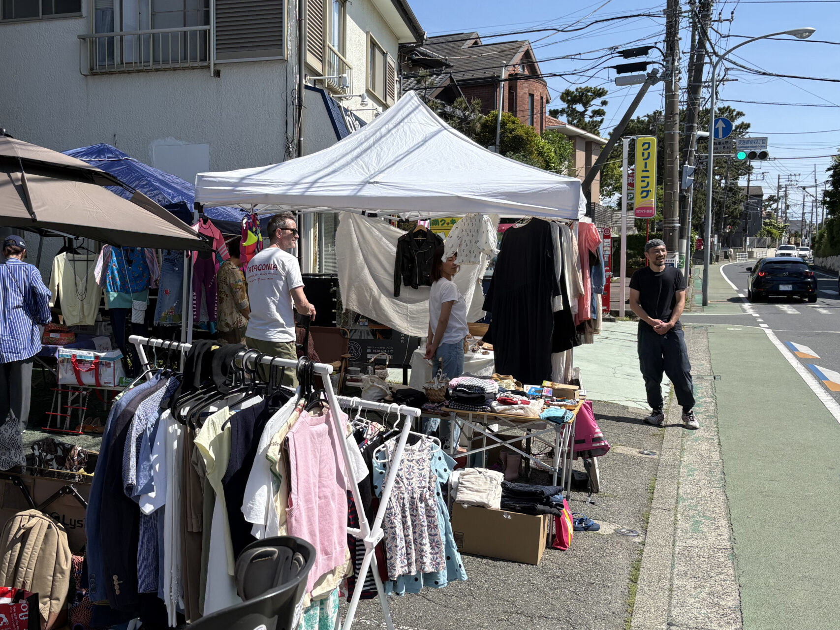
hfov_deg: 47.0
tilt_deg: -2.6
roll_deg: +0.4
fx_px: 946
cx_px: 268
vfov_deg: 36.8
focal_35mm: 39
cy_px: 296
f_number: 1.6
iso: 50
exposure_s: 1/3279
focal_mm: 5.96
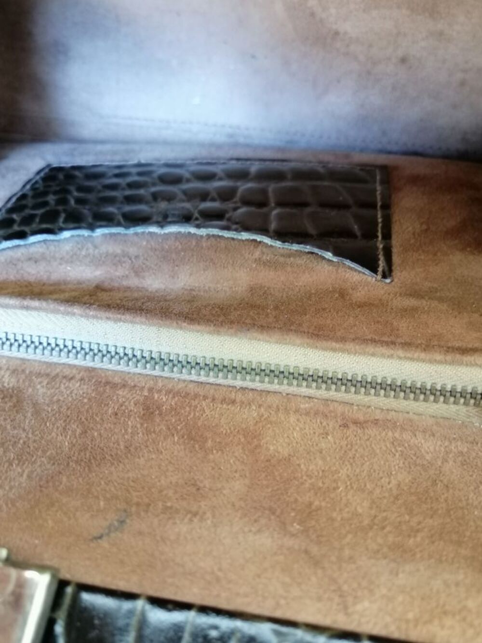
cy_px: 322
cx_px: 241
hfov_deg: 48.2
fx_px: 538
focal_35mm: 29
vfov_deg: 61.7
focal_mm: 3.95
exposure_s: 1/20
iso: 800
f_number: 1.8
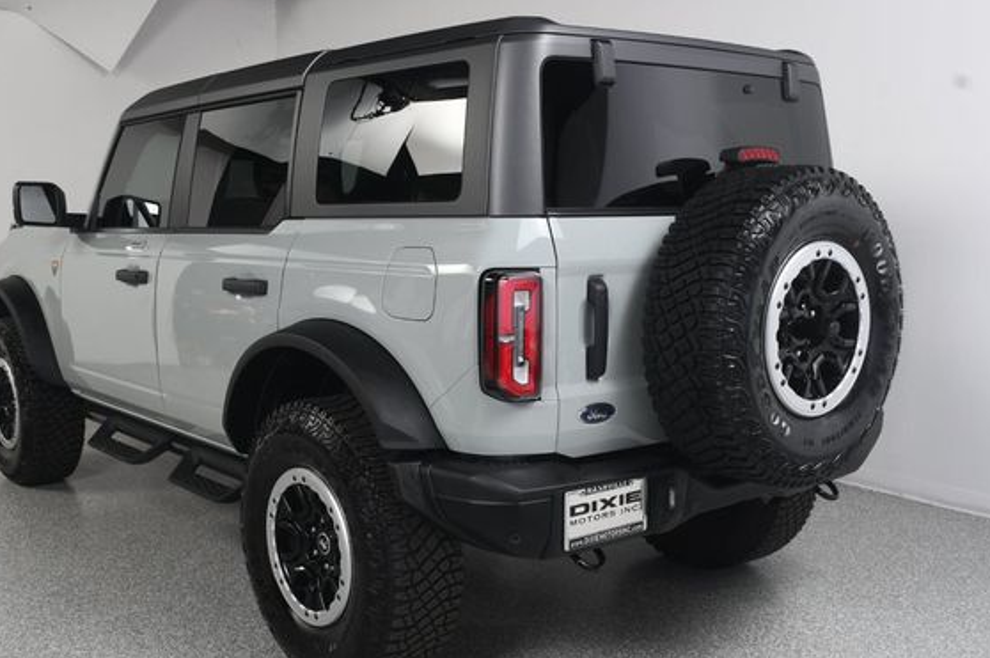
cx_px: 433
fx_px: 1072
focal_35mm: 39
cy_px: 360
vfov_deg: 34.1
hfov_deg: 49.5
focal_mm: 23
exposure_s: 1/160
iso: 100
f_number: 9
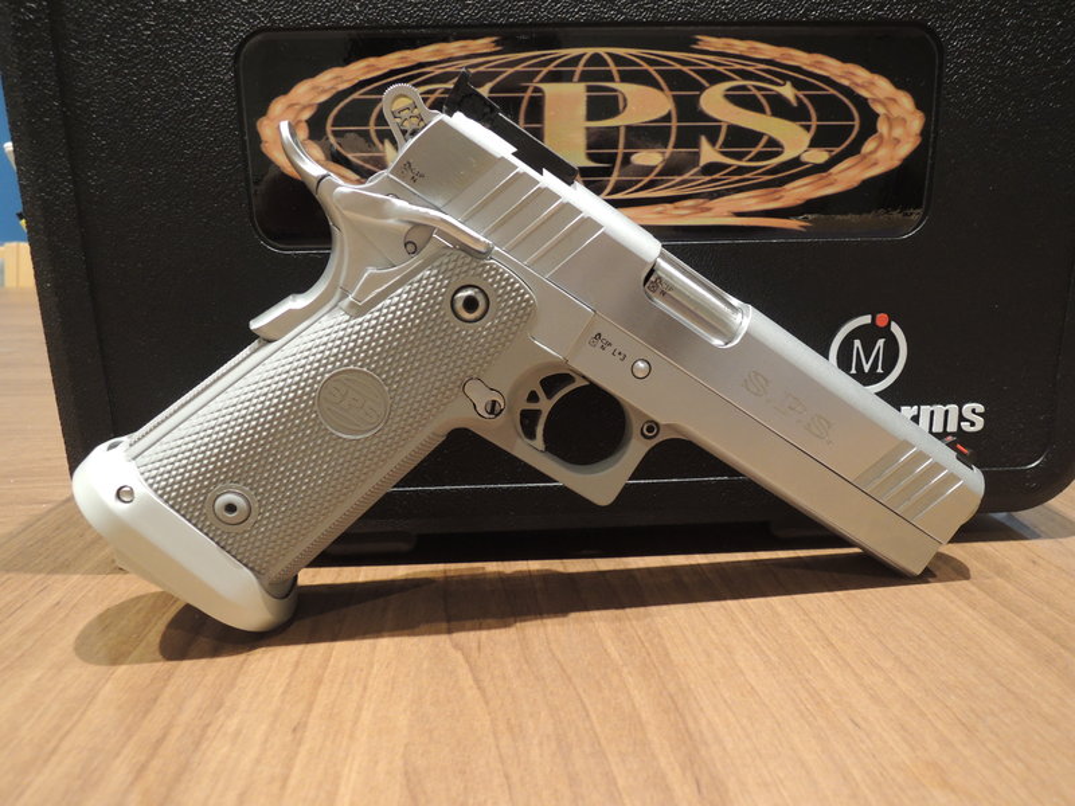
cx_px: 538
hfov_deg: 71.6
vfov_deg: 56.8
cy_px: 403
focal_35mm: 24
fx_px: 745
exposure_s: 1/13
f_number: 2.8
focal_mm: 4.3
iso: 400
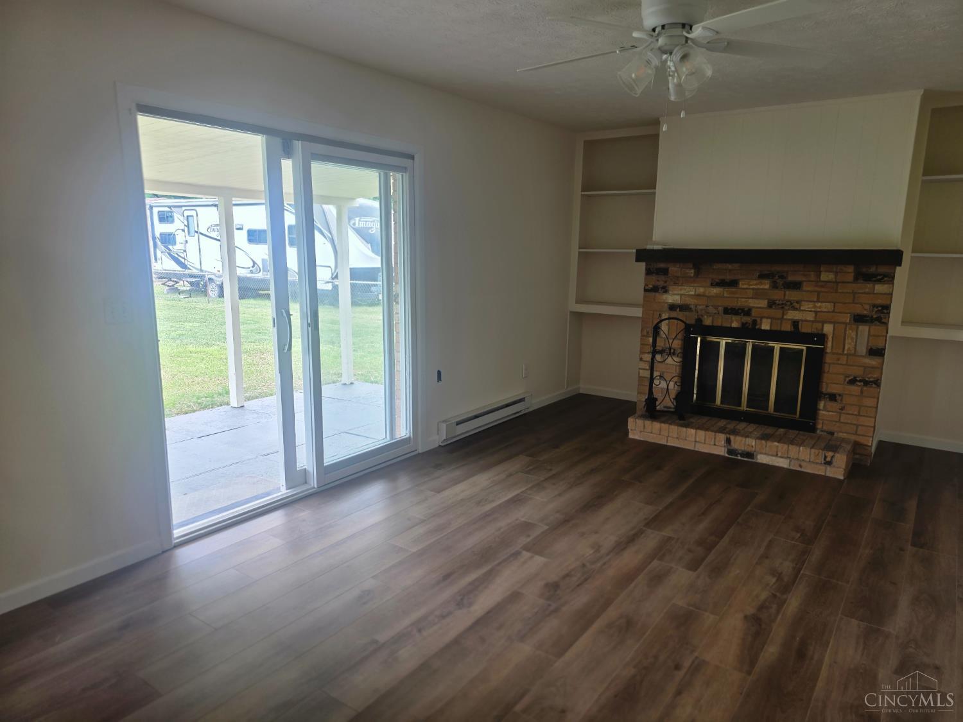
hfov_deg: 73.9
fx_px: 640
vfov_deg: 58.9
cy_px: 361
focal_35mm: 23
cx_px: 482
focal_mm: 6.3
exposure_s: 1/120
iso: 50
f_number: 1.7
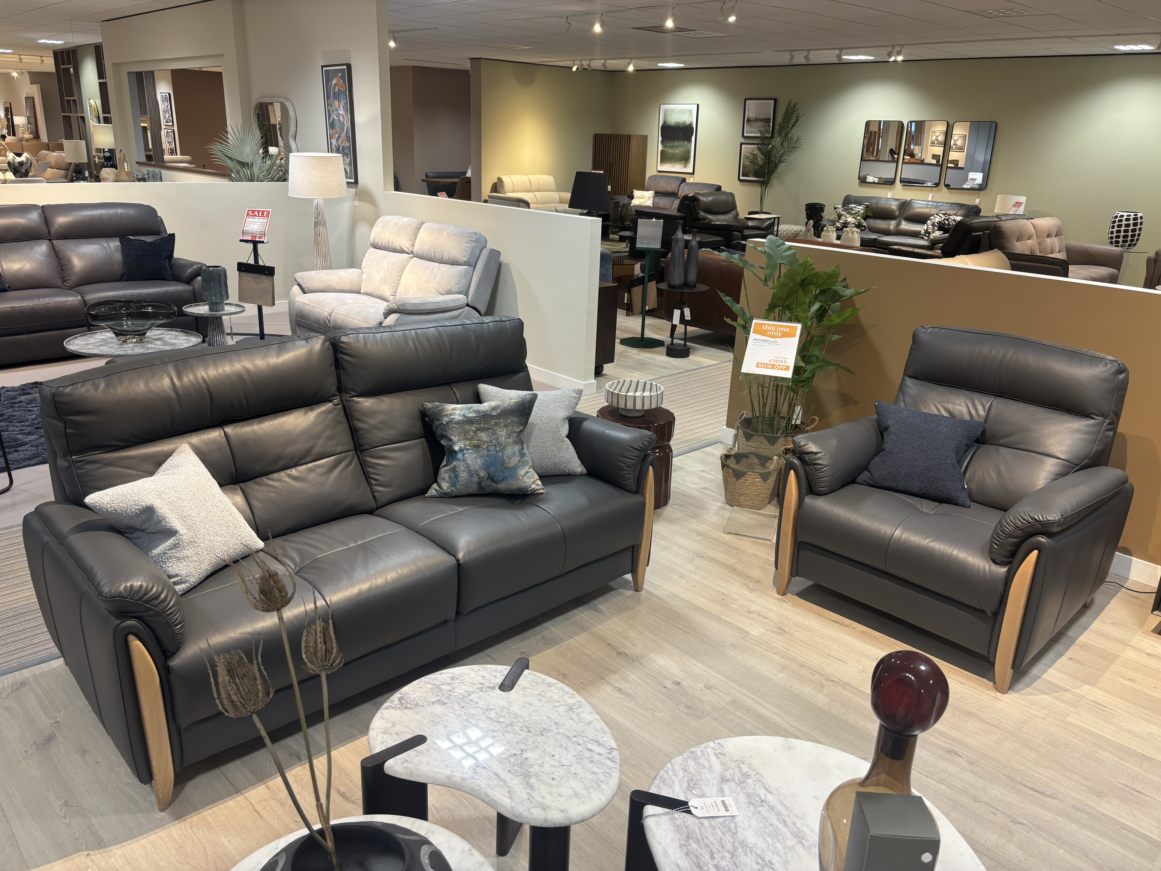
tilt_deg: -18.7
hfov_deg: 67.3
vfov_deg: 53.1
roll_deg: -0.7
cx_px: 580
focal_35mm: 26
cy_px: 436
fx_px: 872
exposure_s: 1/50
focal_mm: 5.96
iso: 64
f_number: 1.6
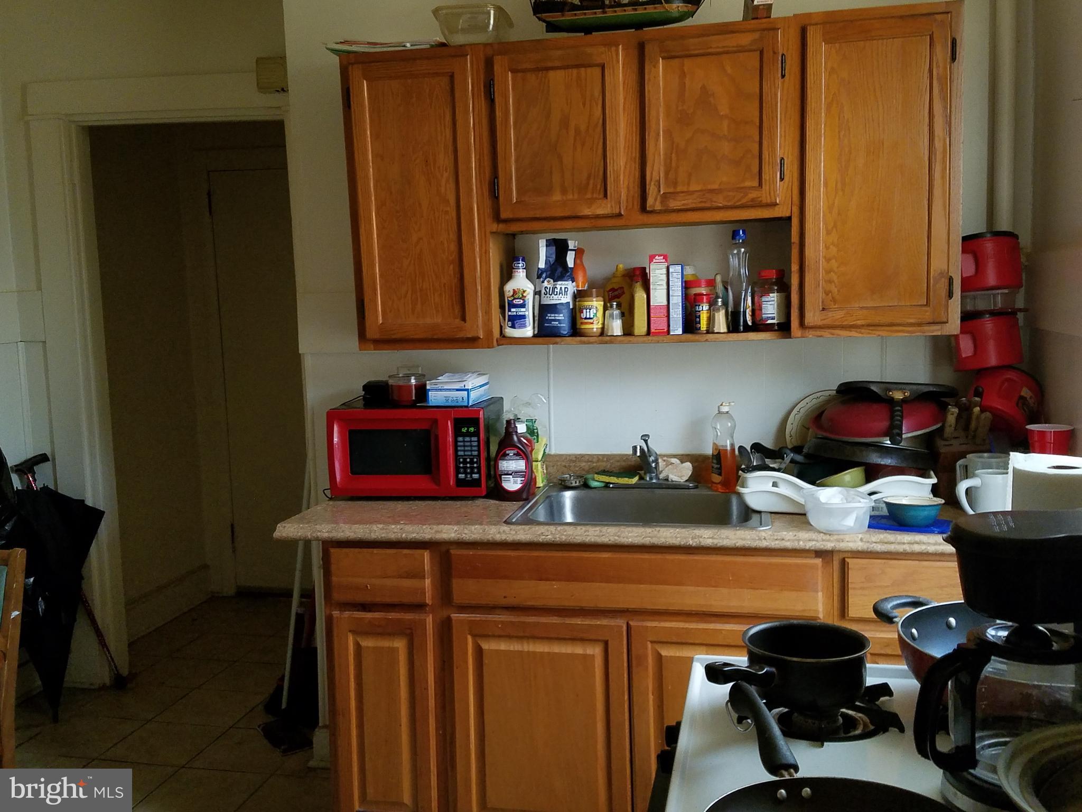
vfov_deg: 53.1
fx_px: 813
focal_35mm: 26
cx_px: 541
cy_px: 406
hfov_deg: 67.3
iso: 160
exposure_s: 1/24
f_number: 1.7
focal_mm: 4.2
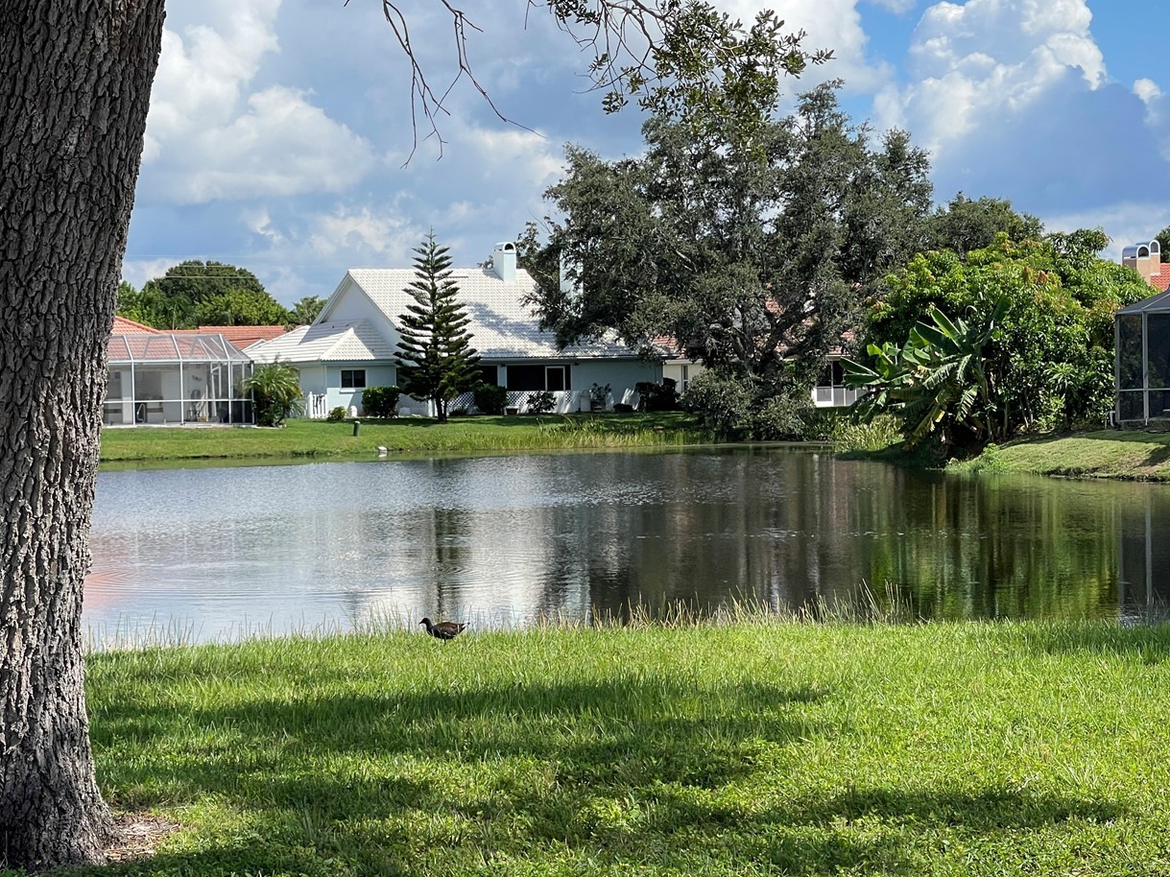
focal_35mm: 84
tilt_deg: -2.8
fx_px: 2839
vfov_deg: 17.6
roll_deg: +0.6
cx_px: 491
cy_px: 447
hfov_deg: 23.3
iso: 20
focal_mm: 7.5
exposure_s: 1/1248
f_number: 2.2
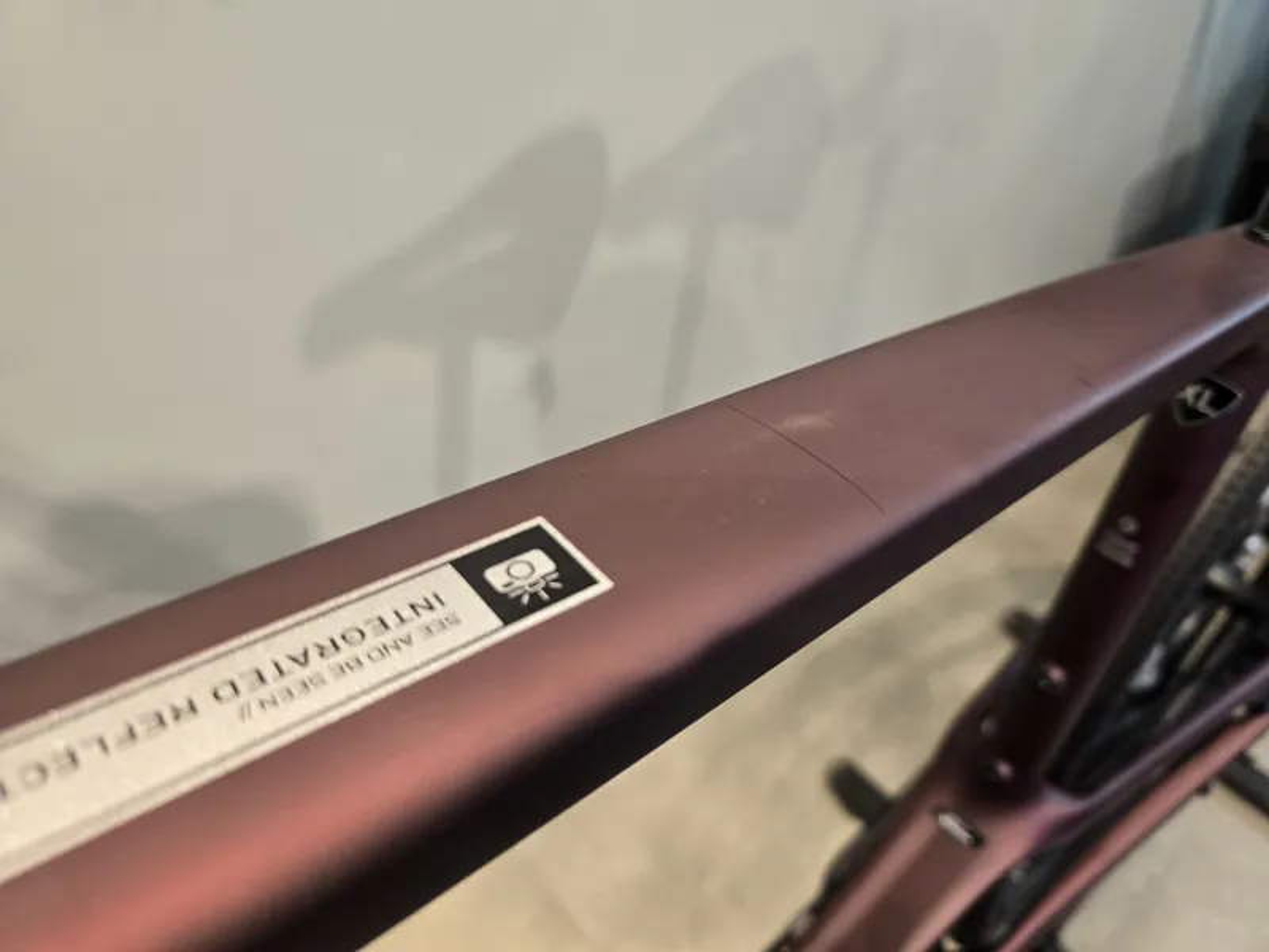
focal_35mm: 23
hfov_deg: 73.9
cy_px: 476
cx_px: 634
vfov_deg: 58.9
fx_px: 843
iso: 125
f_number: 1.7
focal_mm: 6.3
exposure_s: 1/50
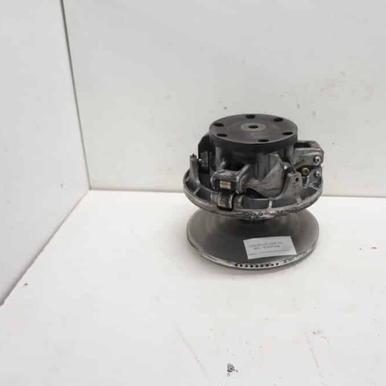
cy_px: 192
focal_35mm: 35
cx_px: 246
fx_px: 442
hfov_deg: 46.7
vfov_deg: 47.2
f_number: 3.5
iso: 160
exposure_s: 1/60
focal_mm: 18
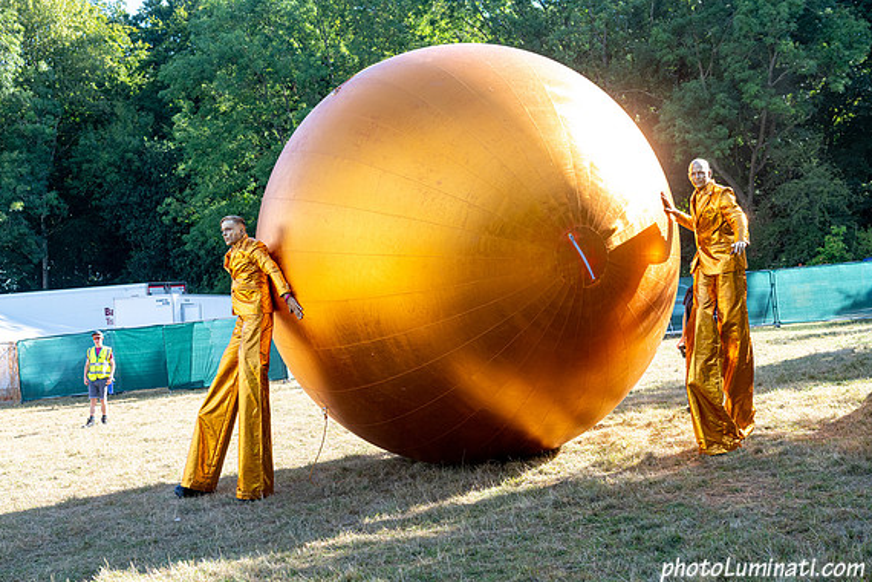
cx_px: 433
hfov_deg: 37.5
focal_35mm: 53
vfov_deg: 25.5
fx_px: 1284
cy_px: 290
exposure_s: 1/320
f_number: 6.3
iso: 500
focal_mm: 52
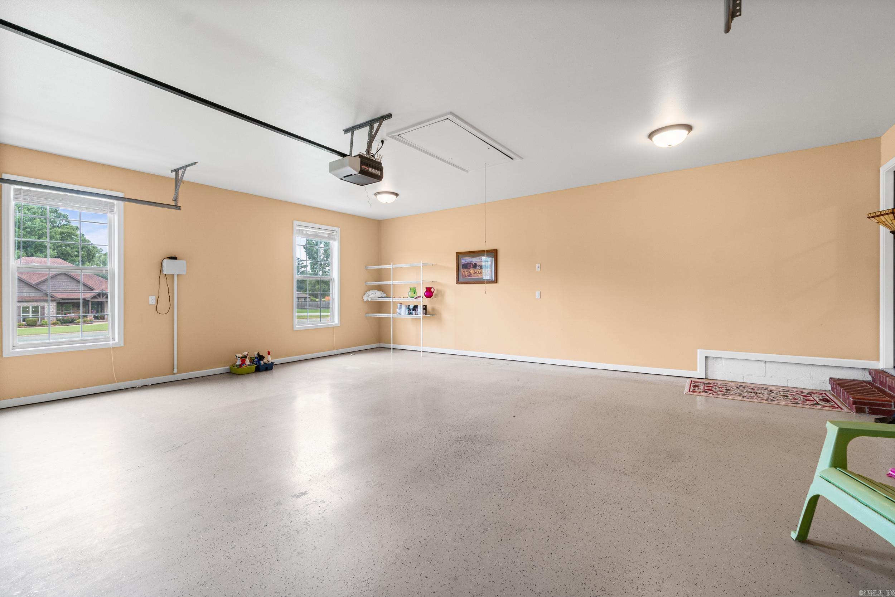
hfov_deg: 100.4
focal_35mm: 15
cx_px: 448
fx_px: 373
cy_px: 298
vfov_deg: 77.4
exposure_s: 1/2
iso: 250
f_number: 9
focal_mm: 10
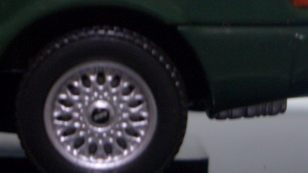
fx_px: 653
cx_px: 109
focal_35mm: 80
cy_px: 62
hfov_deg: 26.4
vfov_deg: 15.1
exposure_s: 1/8
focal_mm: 8.2
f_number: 3.1
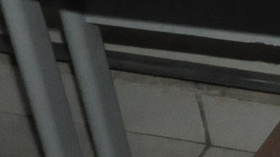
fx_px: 1477
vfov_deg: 6.0
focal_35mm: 199
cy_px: 258
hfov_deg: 10.2
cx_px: 506
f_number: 20
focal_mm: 28
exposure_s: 1/200
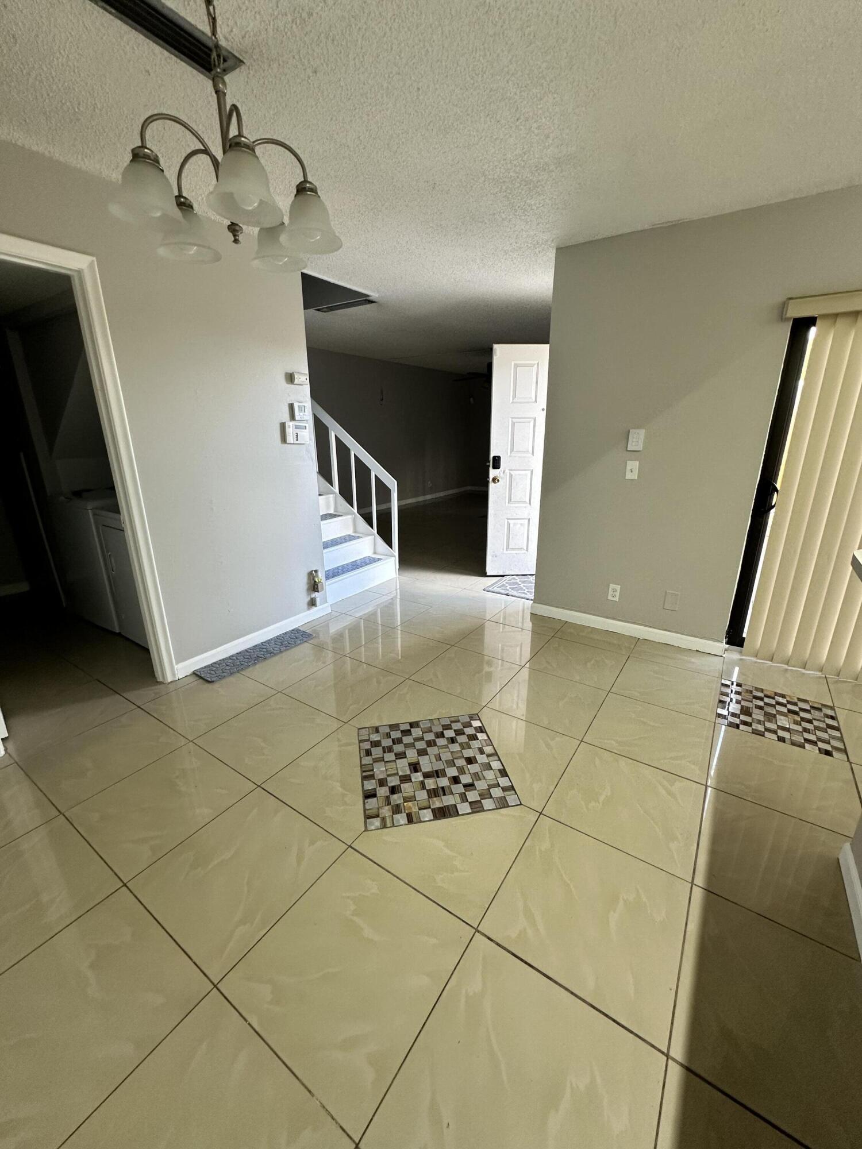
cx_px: 431
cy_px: 574
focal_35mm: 14
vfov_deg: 102.1
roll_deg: +0.5
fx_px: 465
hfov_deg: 85.7
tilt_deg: -17.2
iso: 160
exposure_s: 1/120
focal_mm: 2.22
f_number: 2.2
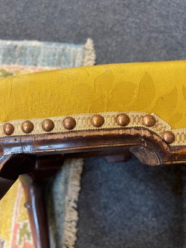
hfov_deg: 54.9
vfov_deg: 69.4
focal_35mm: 25
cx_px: 93
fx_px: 179
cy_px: 124
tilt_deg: -76.9
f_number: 1.6
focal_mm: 5.1
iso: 200
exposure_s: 1/50
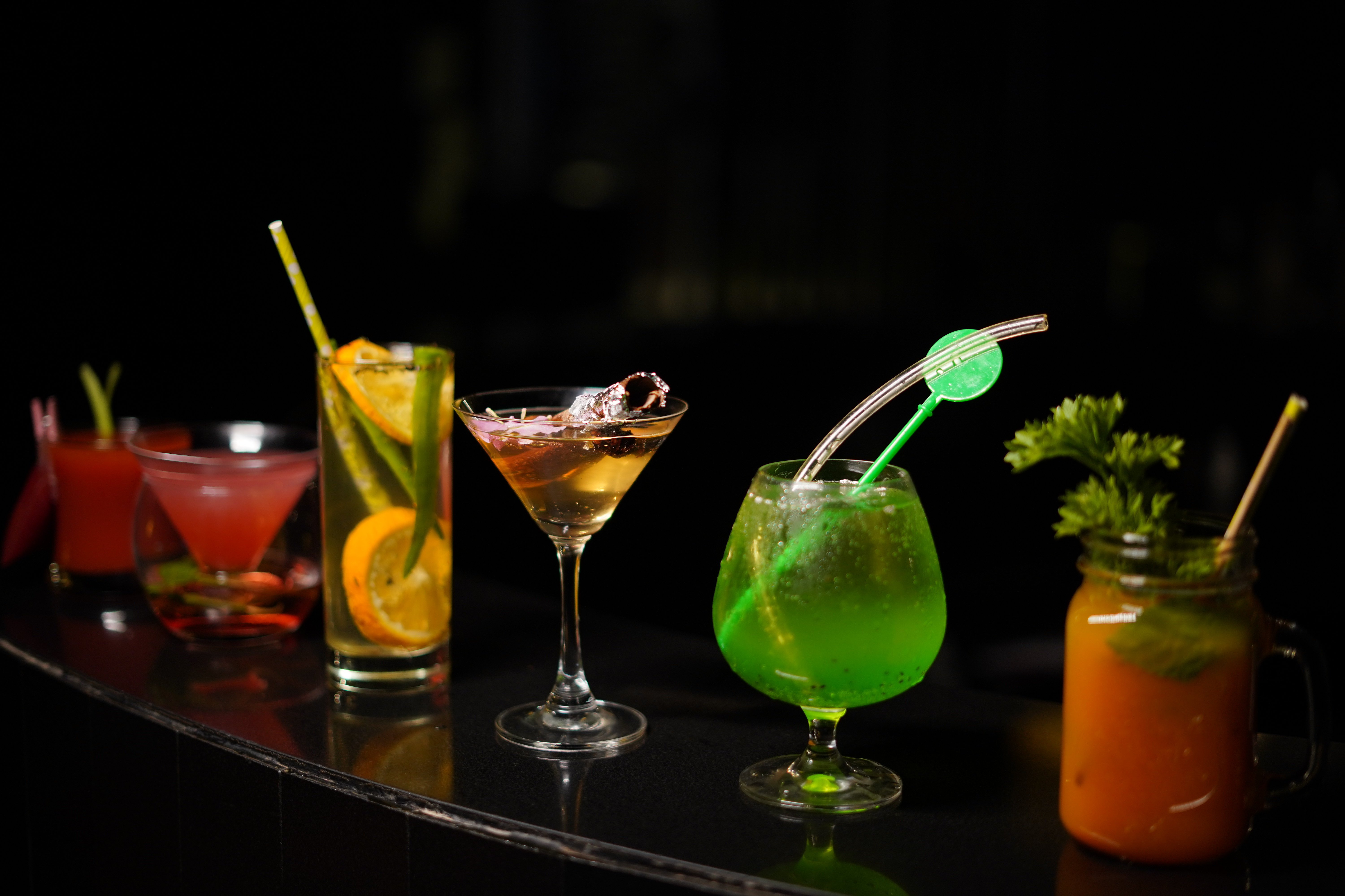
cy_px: 448
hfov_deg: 39.6
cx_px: 672
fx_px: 1868
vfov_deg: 27.0
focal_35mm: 50
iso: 500
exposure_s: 1/250
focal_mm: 50
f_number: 1.8
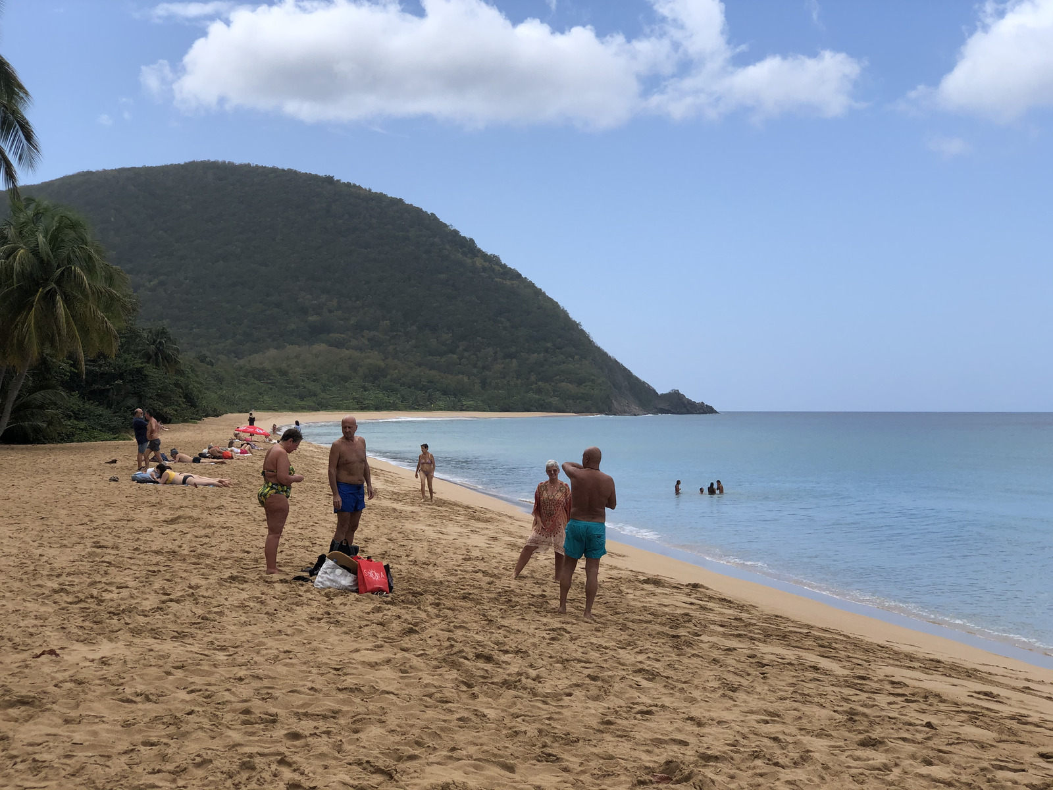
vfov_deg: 28.0
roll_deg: +0.7
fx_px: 1582
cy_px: 395
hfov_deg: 36.8
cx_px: 526
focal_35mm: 52
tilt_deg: +0.9
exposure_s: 1/1230
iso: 16
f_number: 2.4
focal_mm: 6
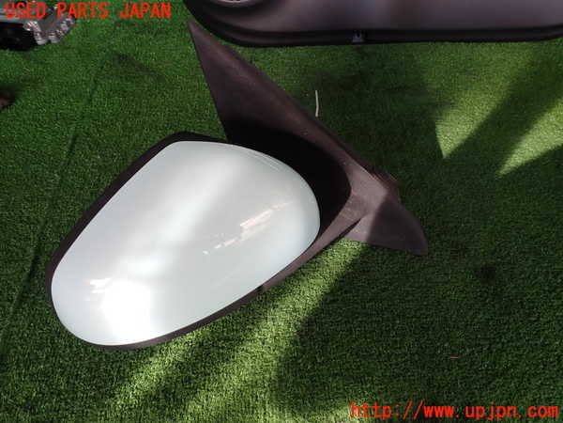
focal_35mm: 25
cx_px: 282
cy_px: 212
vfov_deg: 54.9
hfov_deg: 69.4
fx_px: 407
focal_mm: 4.5
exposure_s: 1/60
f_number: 2.8
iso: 100
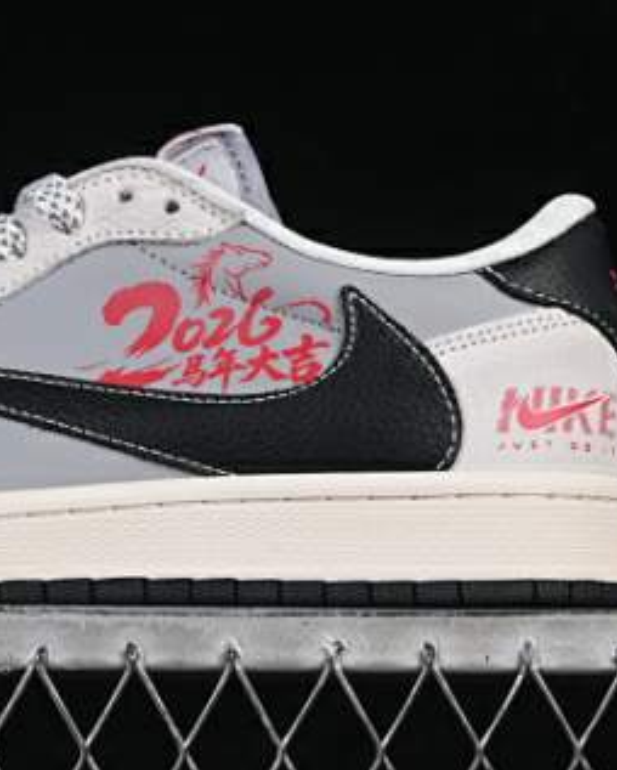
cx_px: 58
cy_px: 236
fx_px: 3694
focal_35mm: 162
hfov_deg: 9.5
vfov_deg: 11.9
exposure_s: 1/80
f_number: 8
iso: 160
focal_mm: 50
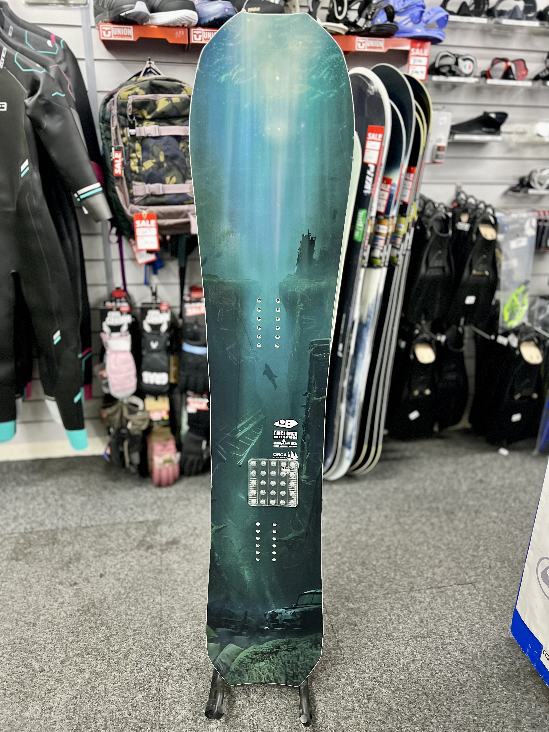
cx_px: 274
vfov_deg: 67.3
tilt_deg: -22.4
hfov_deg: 53.1
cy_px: 366
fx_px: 550
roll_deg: -2.0
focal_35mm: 26
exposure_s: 1/50
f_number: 1.5
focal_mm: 5.7
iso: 500
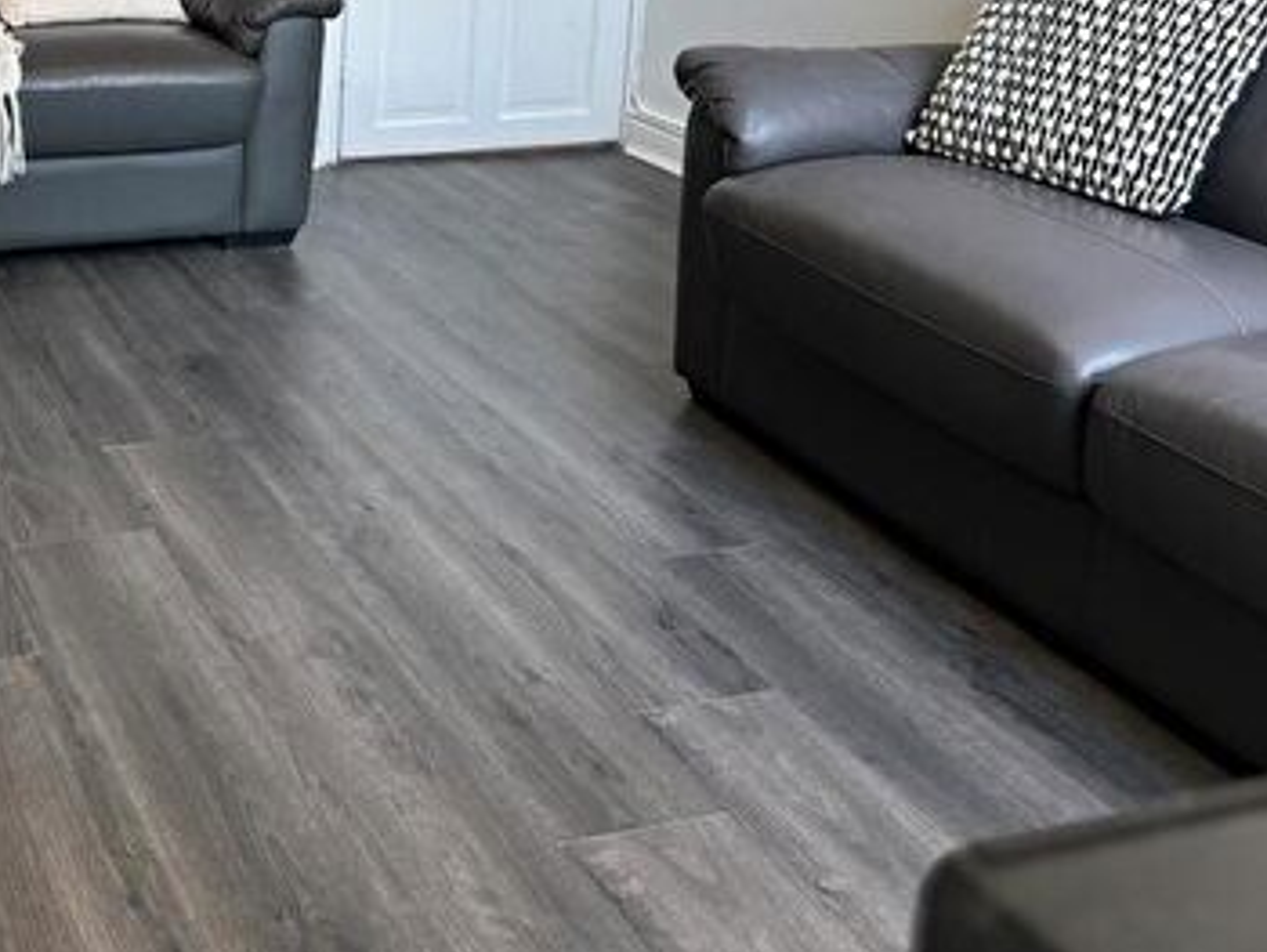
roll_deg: -1.3
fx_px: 1758
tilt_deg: -10.3
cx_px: 119
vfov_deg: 28.6
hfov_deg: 37.0
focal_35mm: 48
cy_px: 16
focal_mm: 6.76
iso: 125
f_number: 1.78
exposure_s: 1/100
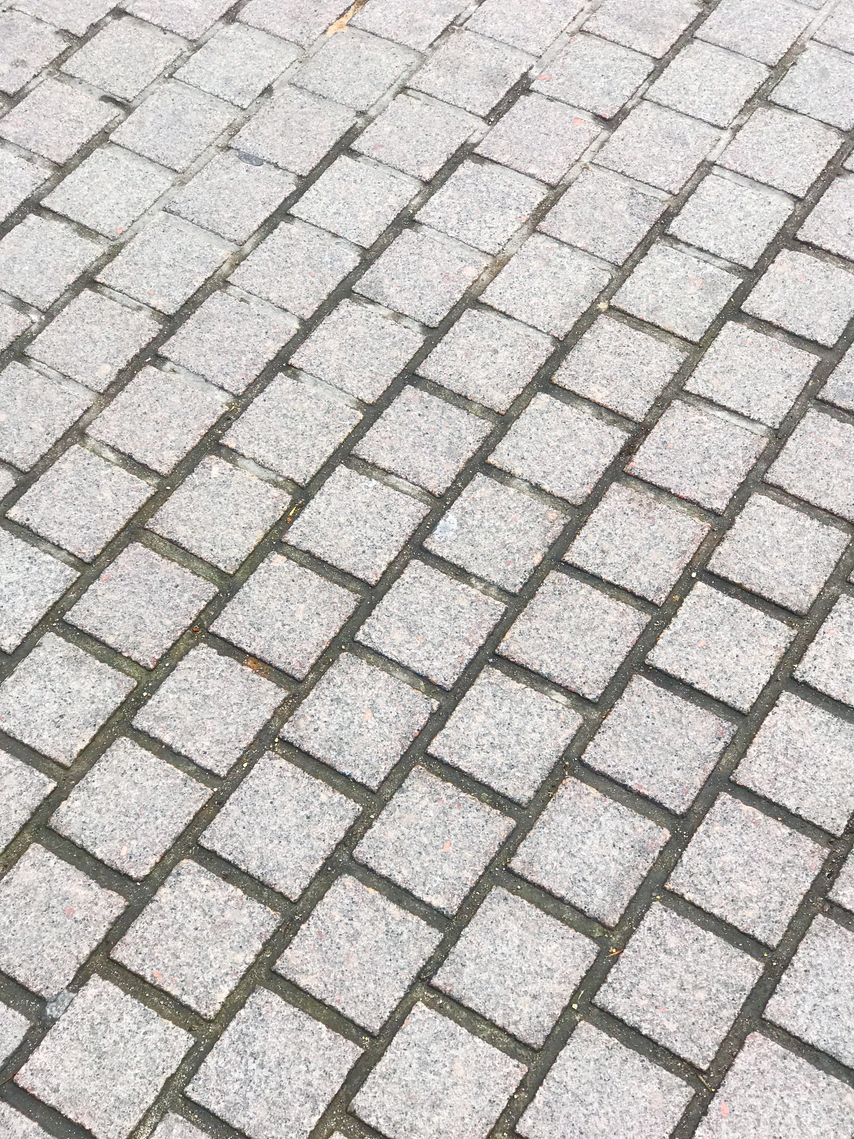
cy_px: 570
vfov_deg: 33.8
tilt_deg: -56.3
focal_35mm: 57
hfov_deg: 25.7
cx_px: 427
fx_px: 1875
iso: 20
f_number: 2.8
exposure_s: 1/116
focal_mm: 6.6
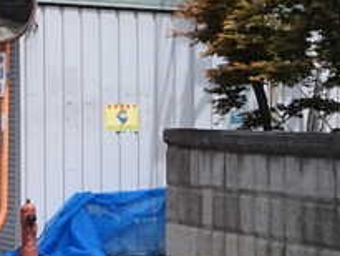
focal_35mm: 322
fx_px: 3165
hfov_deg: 6.1
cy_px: -264
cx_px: 158
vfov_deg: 4.6
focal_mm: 9.9
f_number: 4
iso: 100
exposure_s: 1/1000
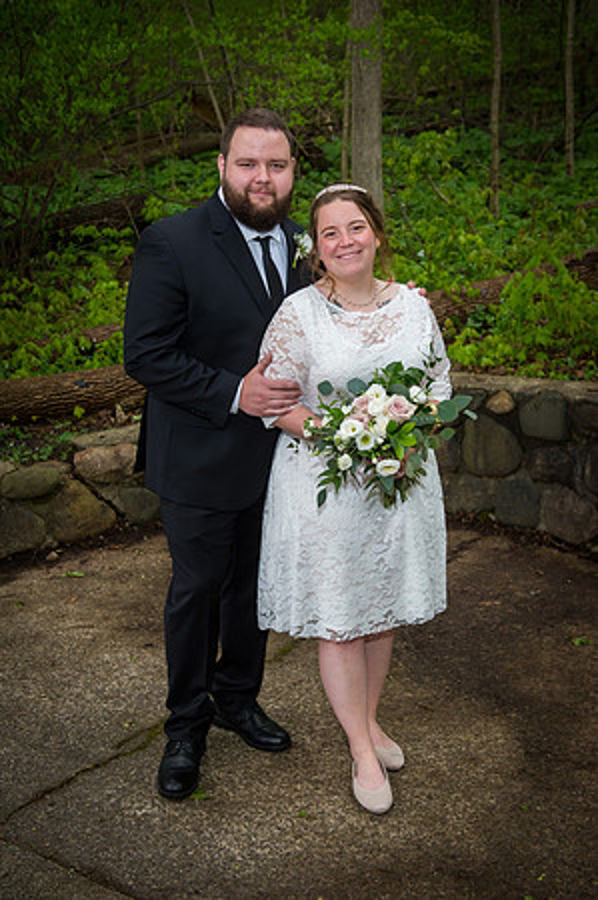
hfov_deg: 29.8
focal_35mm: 45
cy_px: 450
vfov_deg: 43.6
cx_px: 299
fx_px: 1124
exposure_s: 1/250
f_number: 4
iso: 400
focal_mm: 45
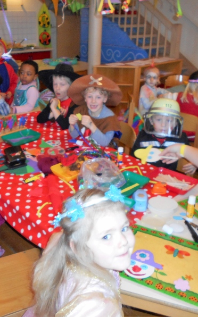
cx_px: 85
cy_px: 158
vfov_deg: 52.8
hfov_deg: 34.4
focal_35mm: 37
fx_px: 320
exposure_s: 1/25
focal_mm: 4.6
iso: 200
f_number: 3.2
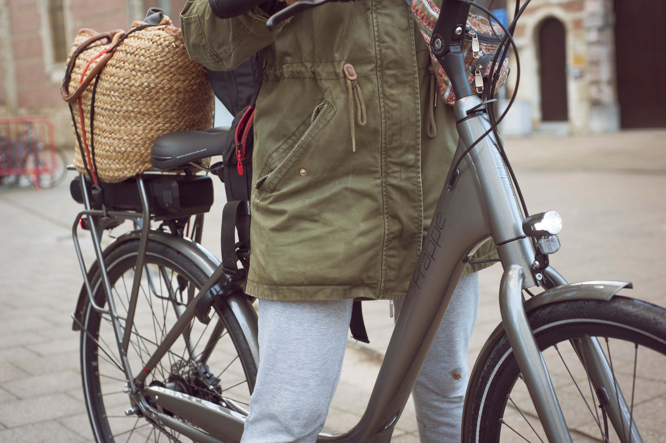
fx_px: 924
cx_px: 333
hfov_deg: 39.6
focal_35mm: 50
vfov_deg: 27.0
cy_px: 222
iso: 500
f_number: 4
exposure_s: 1/250
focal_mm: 50
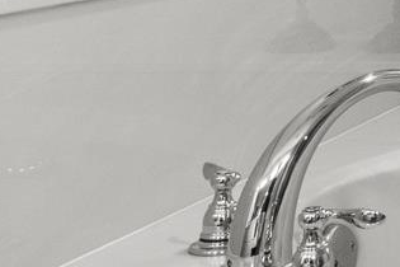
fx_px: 1322
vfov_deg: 10.8
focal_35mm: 119
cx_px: 938
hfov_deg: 13.2
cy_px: -199
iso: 320
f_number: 8
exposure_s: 1/5
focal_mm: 10
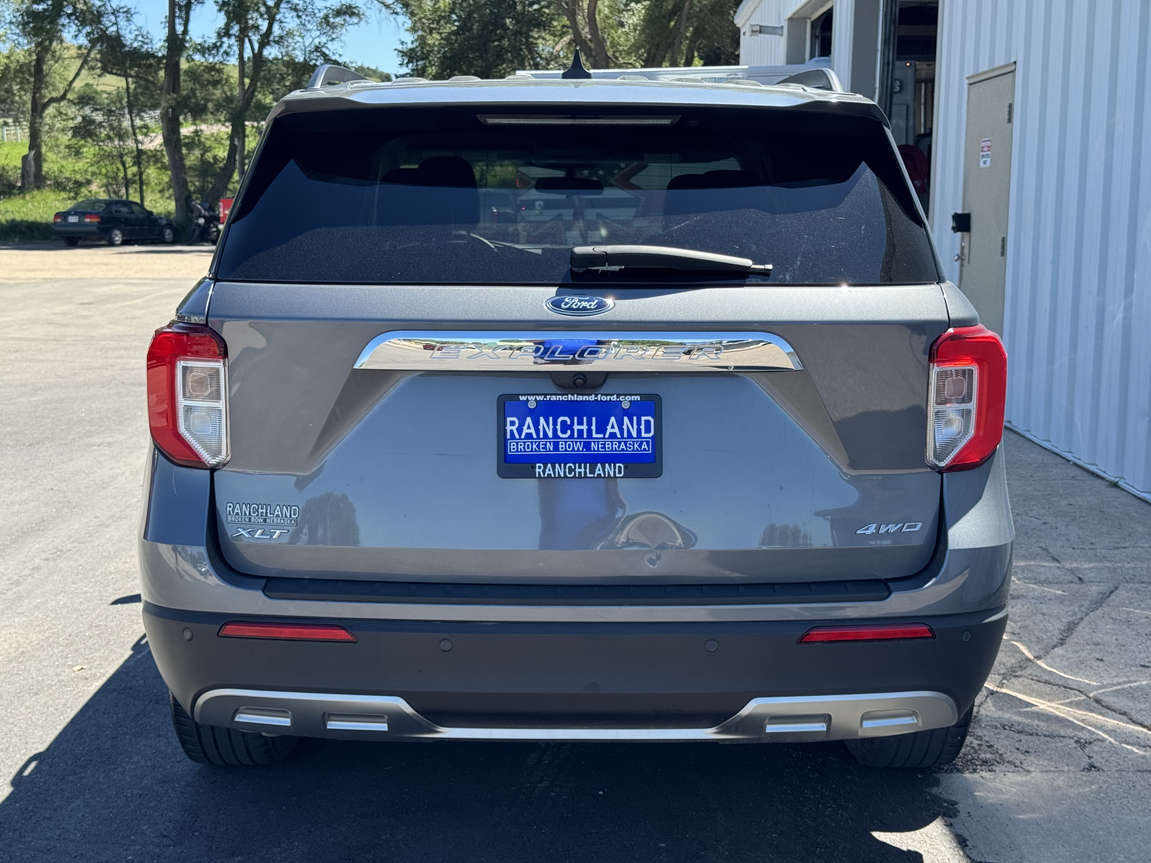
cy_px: 432
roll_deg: -0.9
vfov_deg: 30.3
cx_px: 576
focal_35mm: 48
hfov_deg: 39.7
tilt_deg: -8.7
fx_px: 1596
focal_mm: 6.76
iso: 64
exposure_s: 1/1094
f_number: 1.78
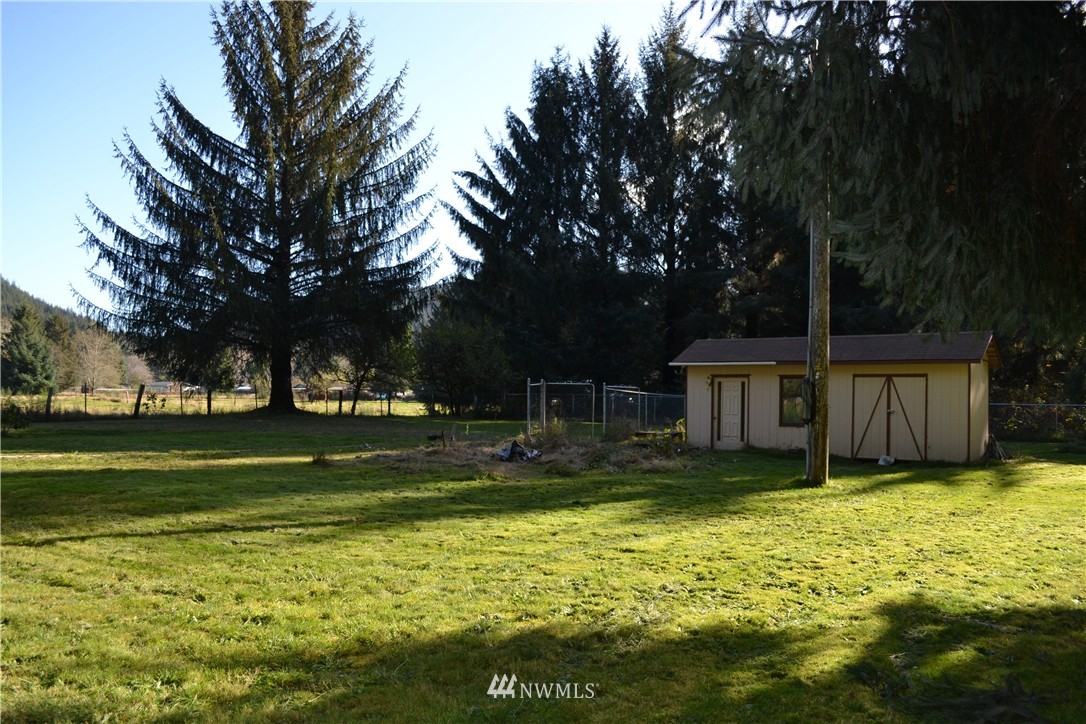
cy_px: 362
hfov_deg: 67.4
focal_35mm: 27
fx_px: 814
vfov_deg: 47.9
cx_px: 543
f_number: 4.5
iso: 100
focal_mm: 18
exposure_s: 1/200
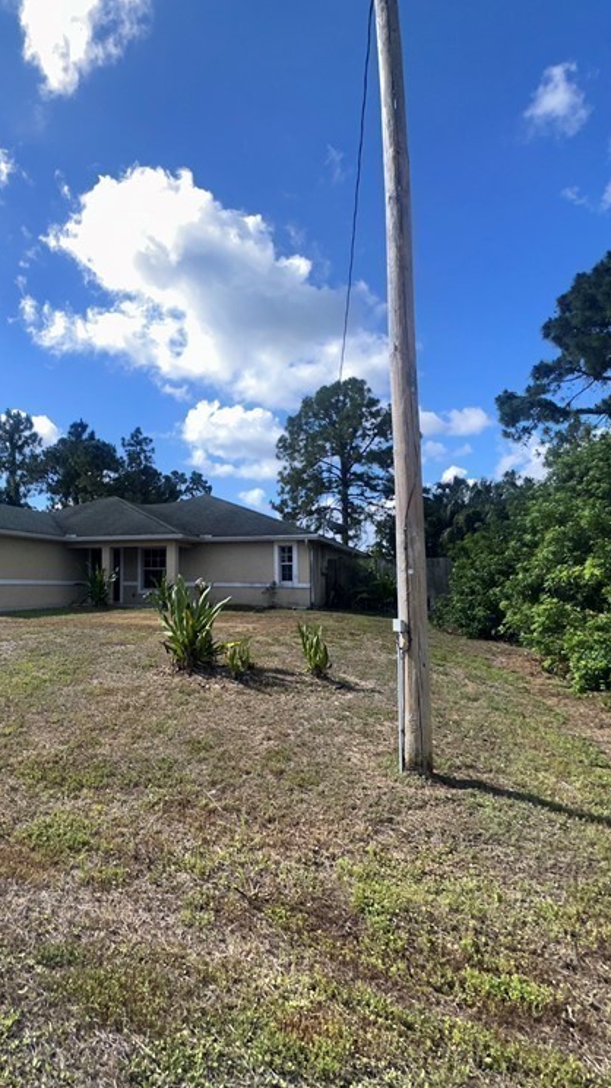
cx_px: 108
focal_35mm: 21
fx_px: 605
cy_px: 537
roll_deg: -1.0
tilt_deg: +4.4
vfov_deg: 83.9
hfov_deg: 49.8
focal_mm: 2.22
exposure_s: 1/2304
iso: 50
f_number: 2.2
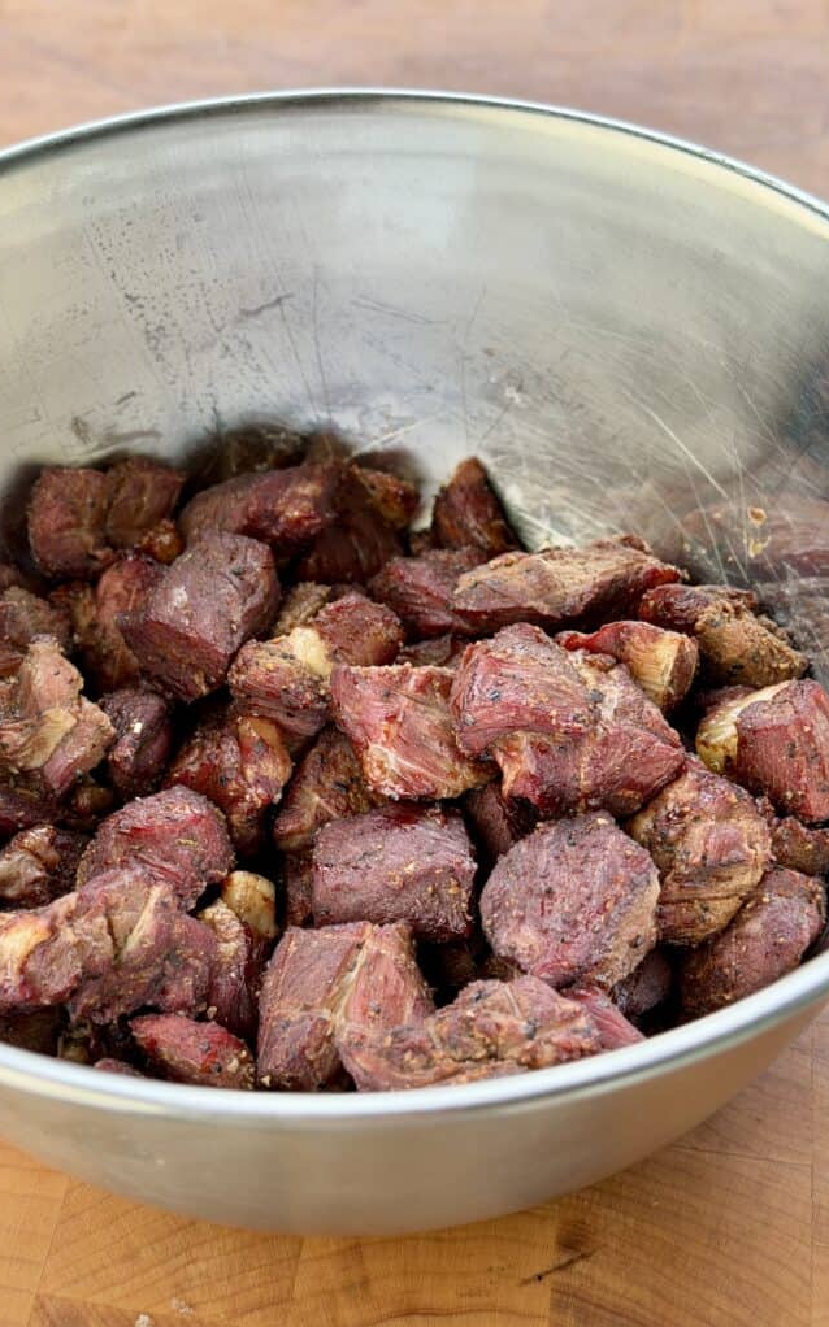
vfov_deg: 39.6
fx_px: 1845
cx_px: 342
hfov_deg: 25.3
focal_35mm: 51
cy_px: 664
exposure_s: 1/242
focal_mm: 6.76
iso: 64
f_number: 1.78
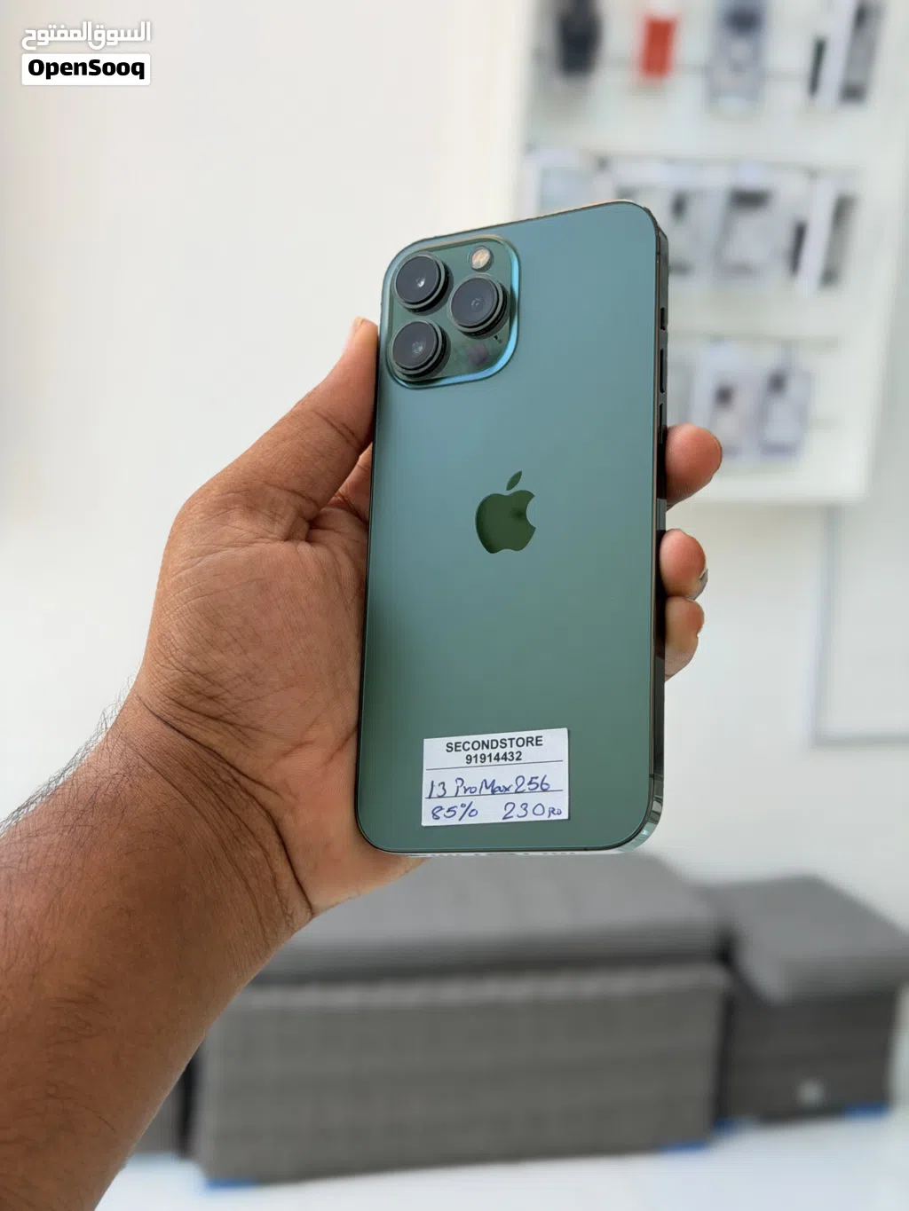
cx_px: 454
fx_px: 1680
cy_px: 606
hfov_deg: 30.3
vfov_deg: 39.7
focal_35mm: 48
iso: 64
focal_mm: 6.76
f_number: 1.78
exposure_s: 1/250
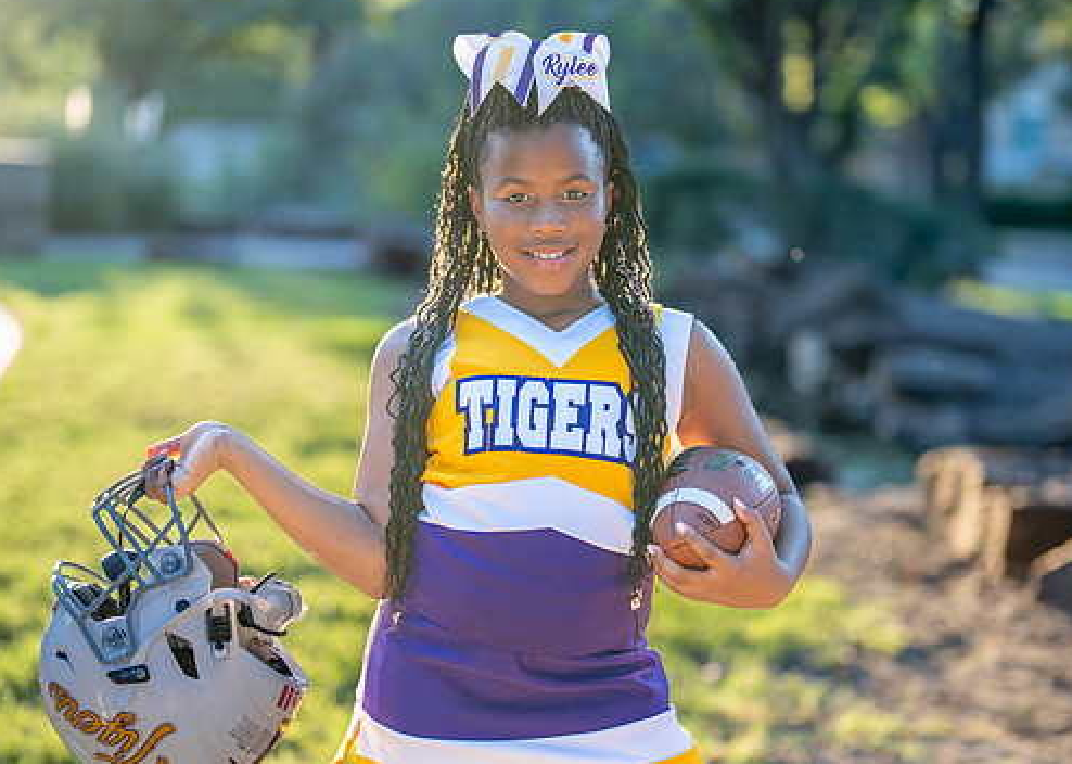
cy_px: 420
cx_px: 570
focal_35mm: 74
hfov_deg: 26.8
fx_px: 2251
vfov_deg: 19.3
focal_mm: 50
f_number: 1.2
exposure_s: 1/500
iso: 320
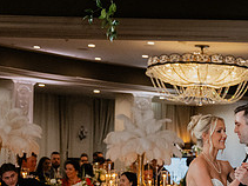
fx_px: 738
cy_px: 188
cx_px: 229
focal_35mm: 103
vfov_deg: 14.1
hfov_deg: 18.7
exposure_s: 1/160
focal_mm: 39
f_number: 2.8
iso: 2500
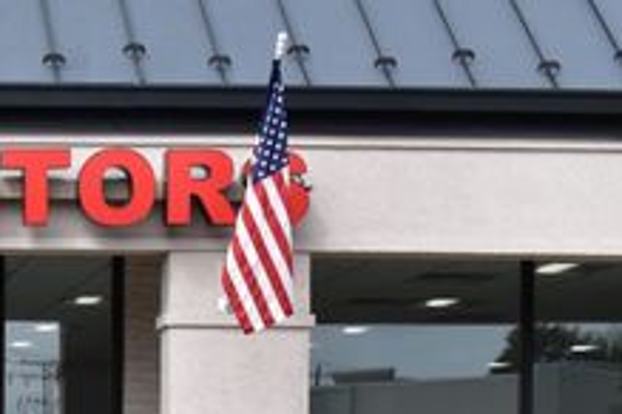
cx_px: -233
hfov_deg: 16.7
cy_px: 581
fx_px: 1970
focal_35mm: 114
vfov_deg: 11.6
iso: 400
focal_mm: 26
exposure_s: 1/400
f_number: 11
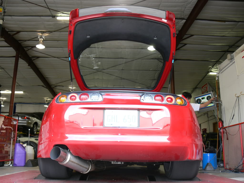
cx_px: 122
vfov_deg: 40.7
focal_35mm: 35
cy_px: 92
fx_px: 247
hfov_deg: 52.6
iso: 80
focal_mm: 7.4
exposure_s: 1/30
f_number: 2.8
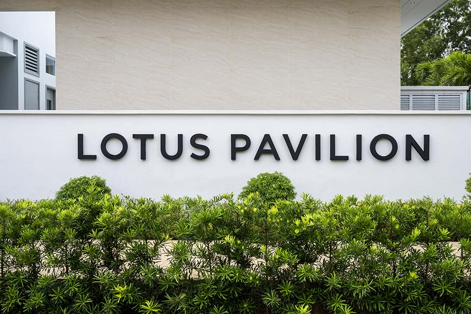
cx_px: 236
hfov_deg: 51.9
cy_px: 157
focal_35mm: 37
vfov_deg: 35.9
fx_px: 484
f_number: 6.3
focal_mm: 37
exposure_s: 1/200
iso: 100
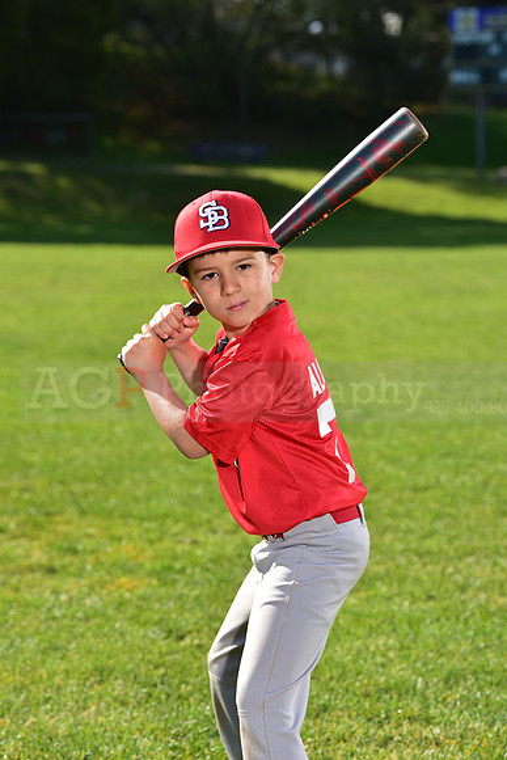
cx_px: 254
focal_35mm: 102
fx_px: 2153
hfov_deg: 13.4
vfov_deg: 20.0
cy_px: 380
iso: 80
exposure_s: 1/250
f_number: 5.6
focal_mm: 102
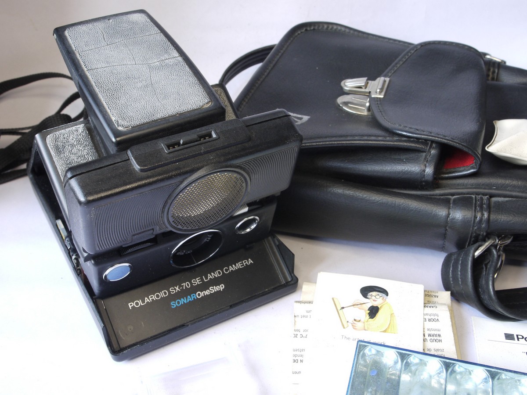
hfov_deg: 44.8
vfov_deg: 34.3
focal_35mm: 42
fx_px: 639
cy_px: 198
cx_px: 264
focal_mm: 21
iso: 400
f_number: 10
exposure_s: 1/5
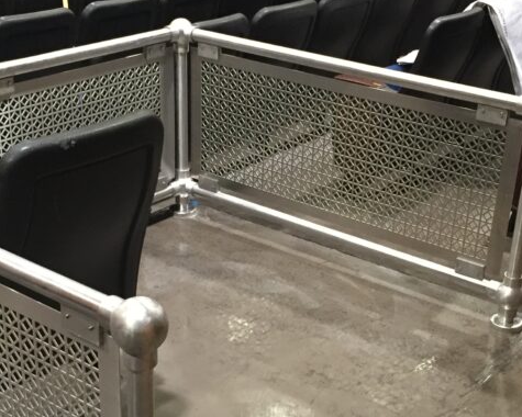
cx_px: 263
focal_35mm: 61
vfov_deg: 24.9
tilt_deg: -25.8
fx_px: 942
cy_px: 268
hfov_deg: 31.0
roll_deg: -1.0
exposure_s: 1/20
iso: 250
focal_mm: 4.15
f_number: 2.2
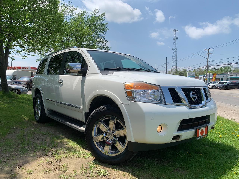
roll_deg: +0.1
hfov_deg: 67.3
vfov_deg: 53.1
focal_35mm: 26
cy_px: 90
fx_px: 180
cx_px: 120
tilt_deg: -4.5
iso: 25
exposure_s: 1/2364
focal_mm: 4.25
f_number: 1.8
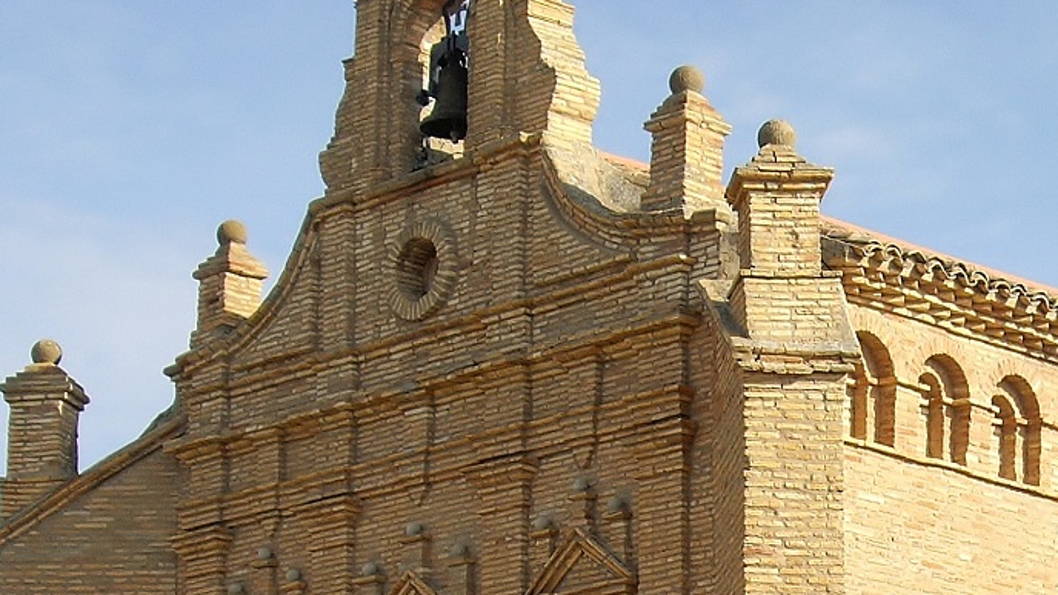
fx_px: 3451
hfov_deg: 17.1
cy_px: 685
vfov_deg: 9.7
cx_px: 1020
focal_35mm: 123
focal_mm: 7.9
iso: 50
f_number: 2.8
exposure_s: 1/800
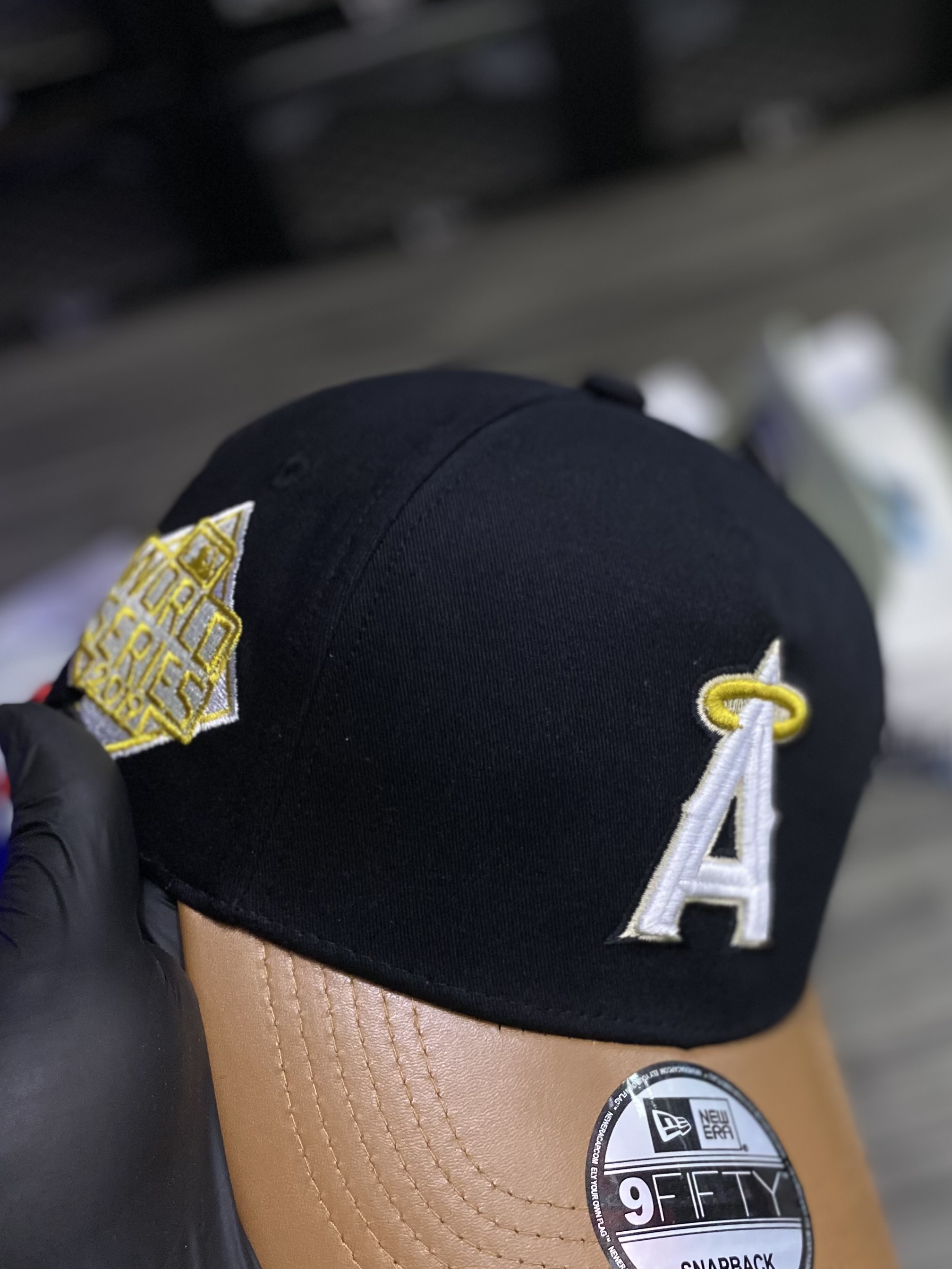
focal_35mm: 39
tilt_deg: -57.3
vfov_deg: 47.8
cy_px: 684
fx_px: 1430
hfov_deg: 36.6
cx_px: 601
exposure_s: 1/60
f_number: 1.8
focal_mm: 4.25
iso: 160
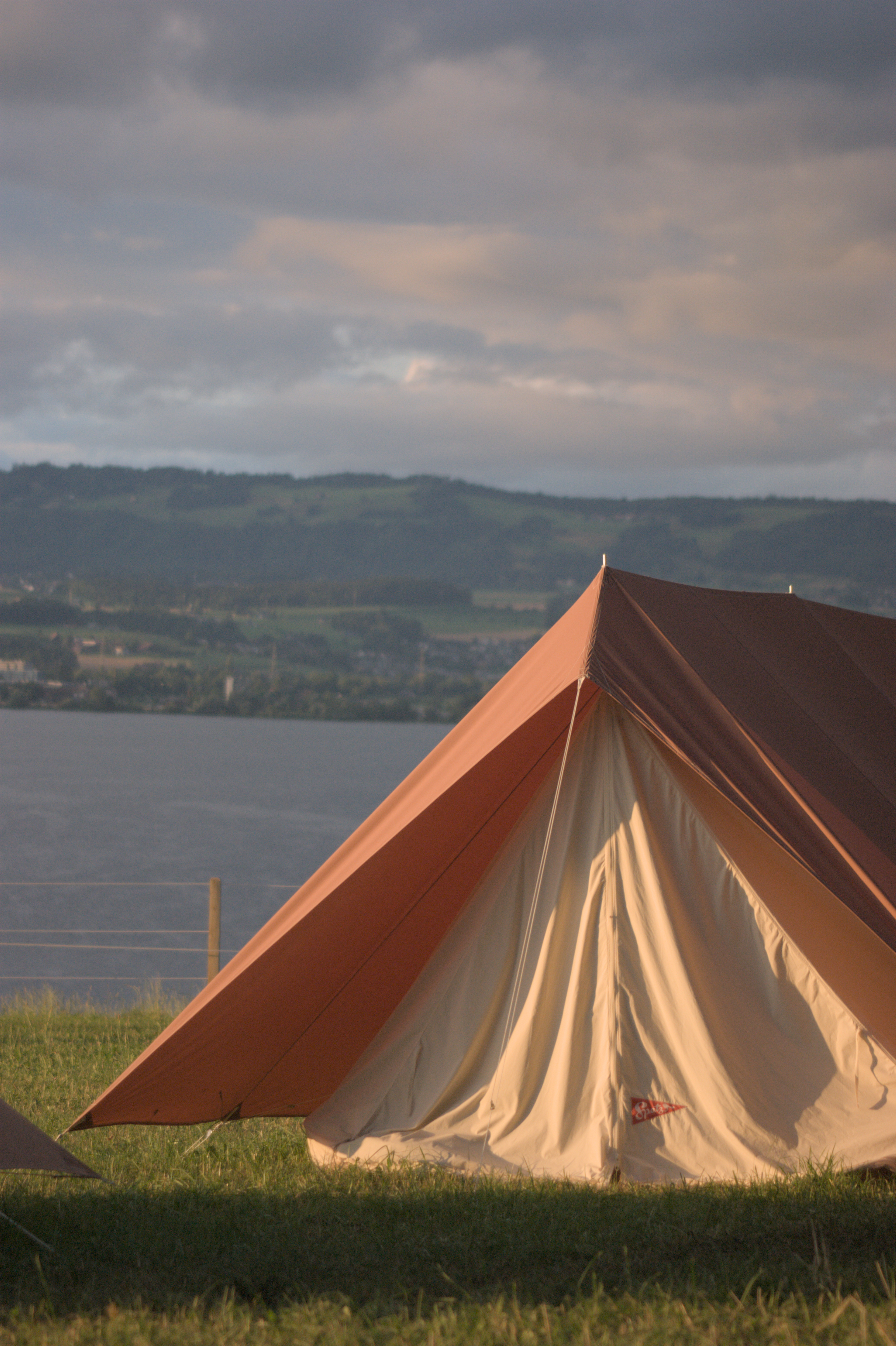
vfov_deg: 13.7
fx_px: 5602
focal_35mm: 150
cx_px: 448
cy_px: 673
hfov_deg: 9.1
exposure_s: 1/160
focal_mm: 100
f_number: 4.5
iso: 320
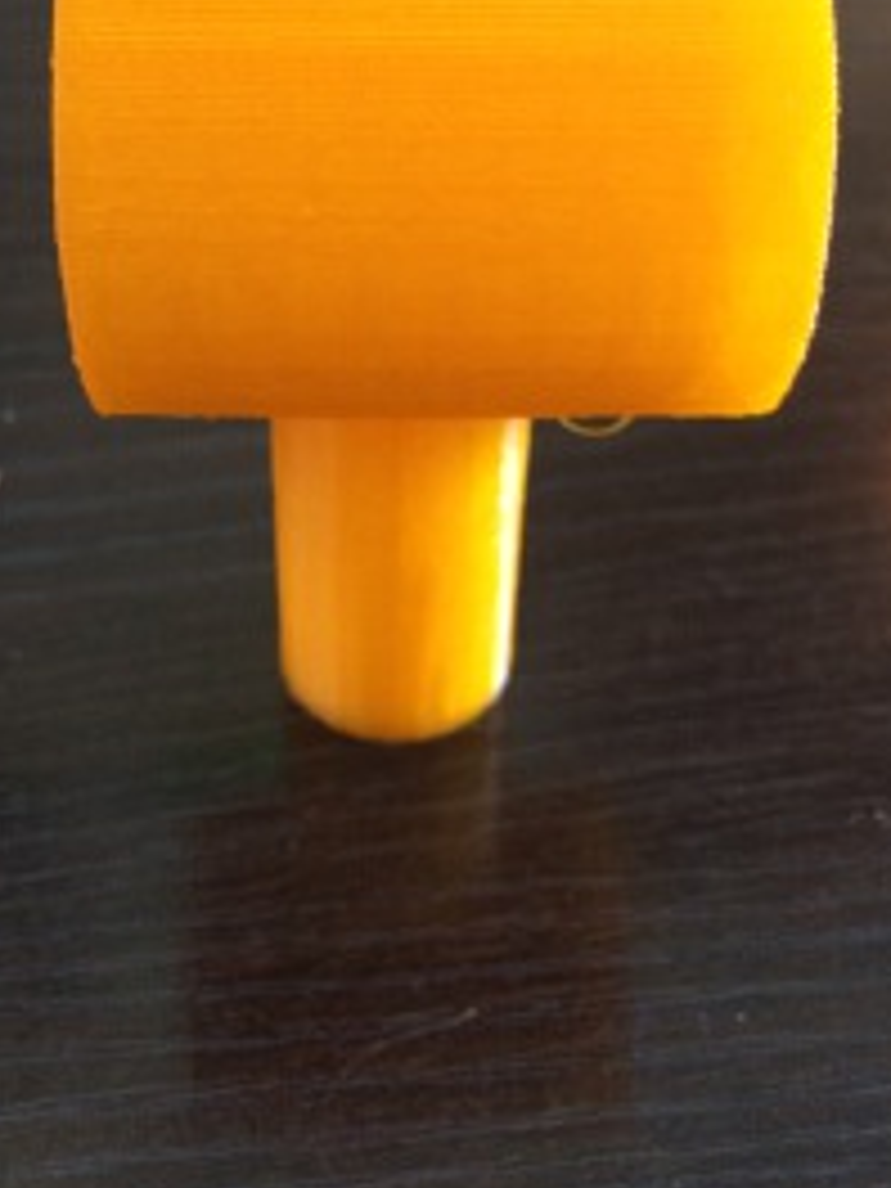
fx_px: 1510
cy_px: 423
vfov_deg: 42.5
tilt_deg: -42.4
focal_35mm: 44
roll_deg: -1.1
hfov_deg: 32.9
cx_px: 446
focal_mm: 4.15
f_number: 2.2
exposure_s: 1/25
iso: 250
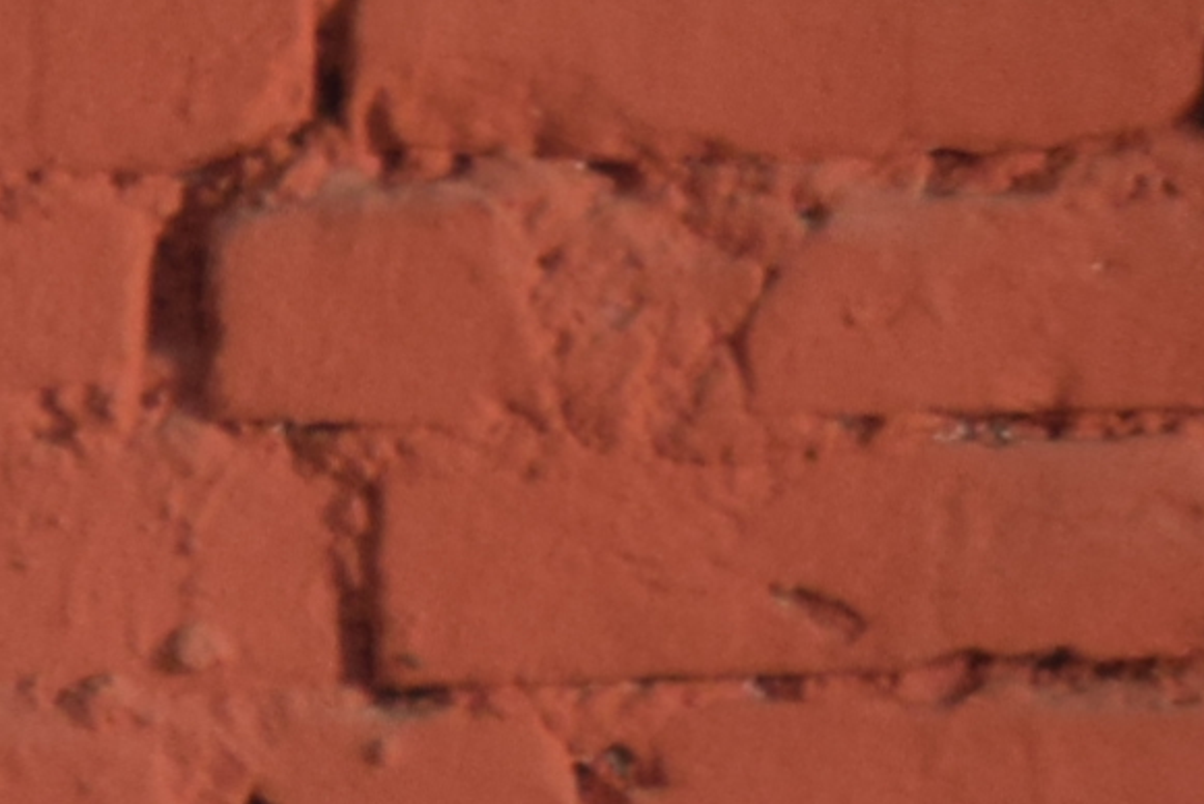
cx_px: -3274
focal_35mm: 348
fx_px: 11644
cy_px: 1807
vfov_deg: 3.9
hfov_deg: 5.3
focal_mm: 30
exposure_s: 1/20
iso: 800
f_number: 4.2
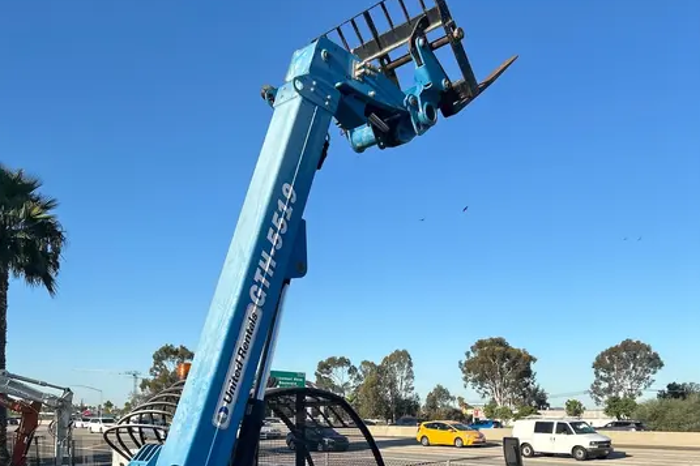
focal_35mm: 37
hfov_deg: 51.9
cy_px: 391
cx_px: 347
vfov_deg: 34.5
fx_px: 719
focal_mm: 5.7
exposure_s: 1/3460
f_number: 1.5
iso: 50
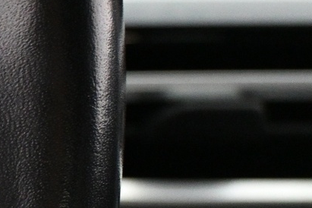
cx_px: -292
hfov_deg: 12.4
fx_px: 1282
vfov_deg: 9.2
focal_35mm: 148
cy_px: 213
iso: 4000
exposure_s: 1/40
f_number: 4.2
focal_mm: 25
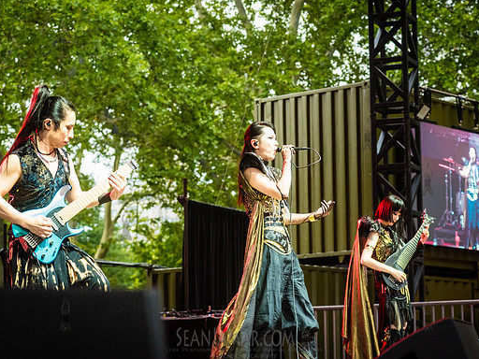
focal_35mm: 104
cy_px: 159
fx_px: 1439
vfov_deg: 14.2
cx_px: 276
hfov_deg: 18.9
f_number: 4.5
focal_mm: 86
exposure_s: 1/200
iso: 2500
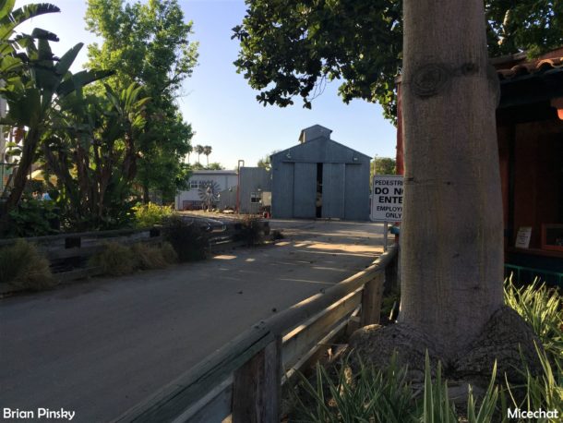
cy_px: 212
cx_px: 282
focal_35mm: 29
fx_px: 472
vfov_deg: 48.3
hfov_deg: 61.6
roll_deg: -3.2
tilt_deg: -1.5
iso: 32
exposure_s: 1/1130
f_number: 2.2
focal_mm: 4.15
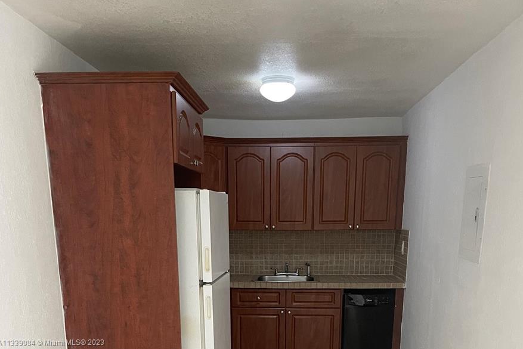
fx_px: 538
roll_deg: -0.8
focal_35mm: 37
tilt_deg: -14.5
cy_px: 343
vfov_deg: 33.2
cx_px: 264
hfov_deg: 51.9
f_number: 1.6
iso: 200
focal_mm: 4.2
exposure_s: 1/60
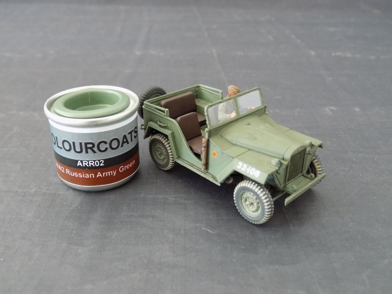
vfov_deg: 41.8
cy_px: 147
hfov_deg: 54.0
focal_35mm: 34
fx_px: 385
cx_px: 196
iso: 400
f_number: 3.4
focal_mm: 6.1
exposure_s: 1/6
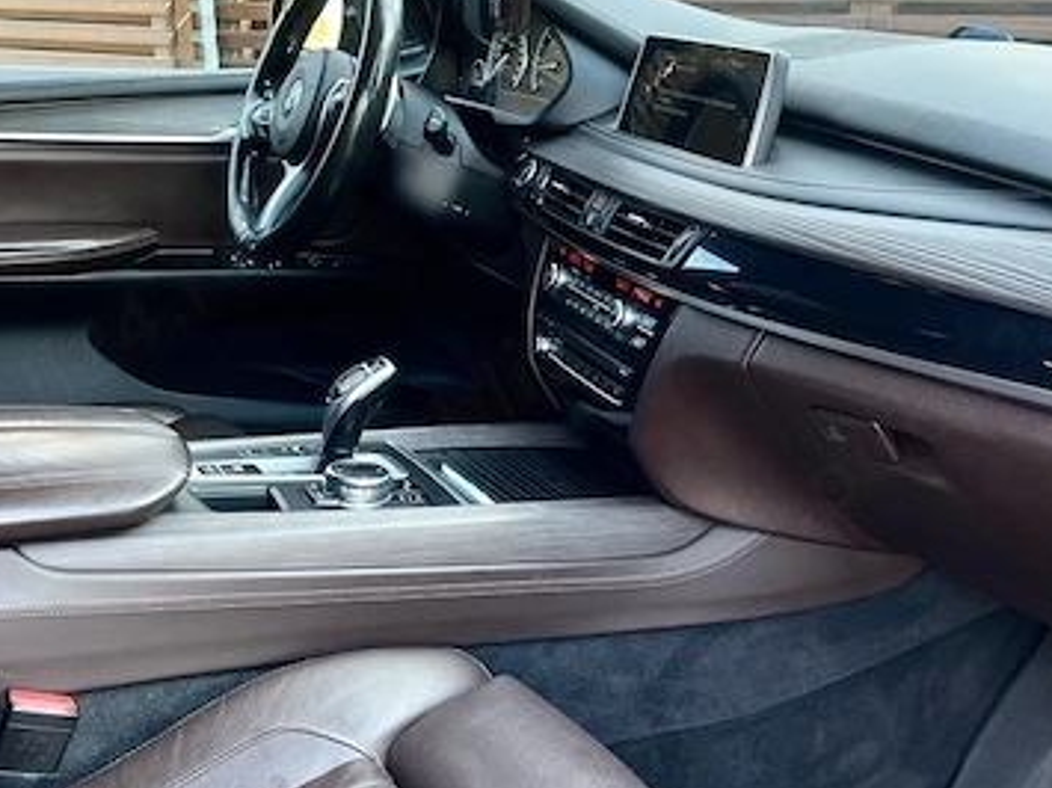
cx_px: 649
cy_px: 388
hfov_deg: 42.7
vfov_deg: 32.9
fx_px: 1337
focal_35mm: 44
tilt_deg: -16.0
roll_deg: -1.2
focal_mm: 4.2
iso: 100
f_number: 1.6
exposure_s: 1/121
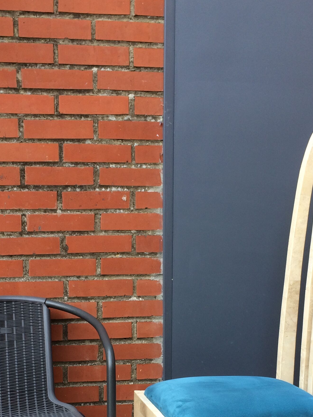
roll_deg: +0.1
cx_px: 146
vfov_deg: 34.3
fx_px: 651
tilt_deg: -14.0
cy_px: 344
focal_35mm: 54
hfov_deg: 27.0
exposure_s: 1/137
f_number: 2.2
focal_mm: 4.15
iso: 32
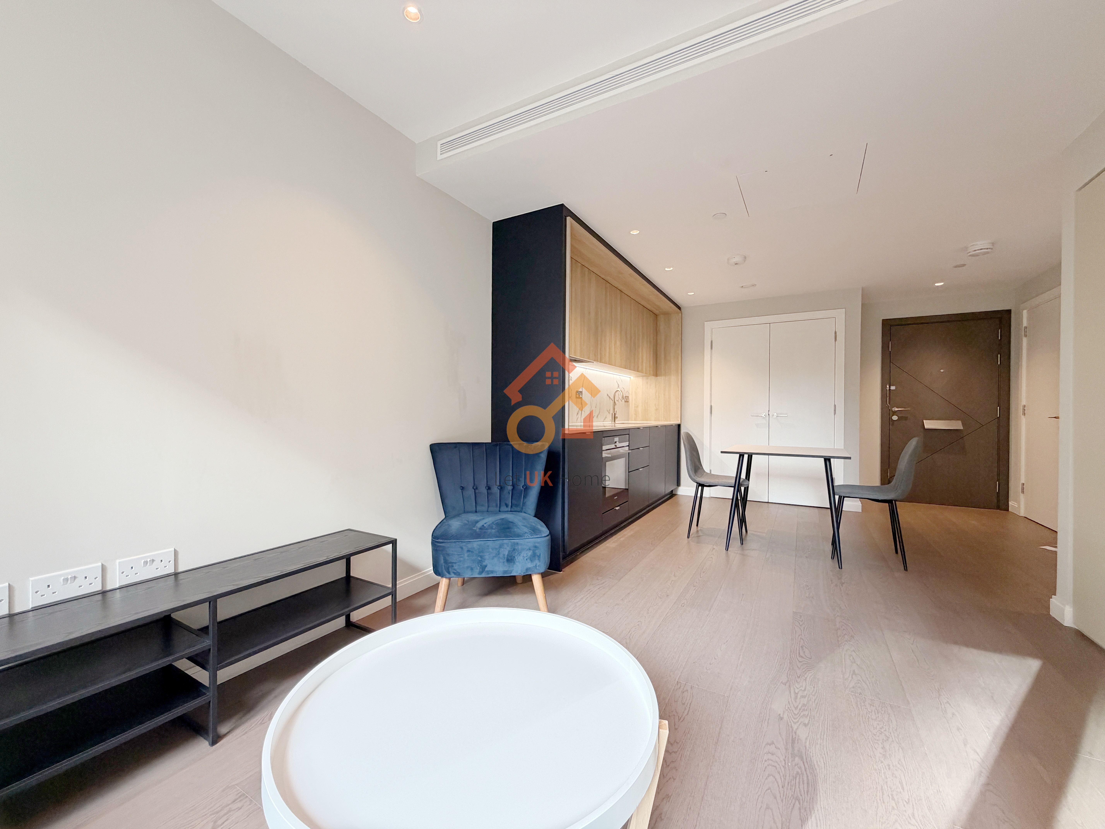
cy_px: 414
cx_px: 552
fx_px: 447
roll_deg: +0.0
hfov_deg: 102.1
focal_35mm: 14
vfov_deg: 85.7
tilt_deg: -2.4
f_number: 2.2
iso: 200
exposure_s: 1/121
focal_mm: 2.22
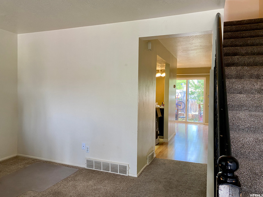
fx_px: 198
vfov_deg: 53.1
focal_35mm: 26
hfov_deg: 67.3
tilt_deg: -1.6
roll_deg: -0.6
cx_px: 132
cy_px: 98
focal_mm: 4.25
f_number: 1.8
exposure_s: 1/60
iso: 80
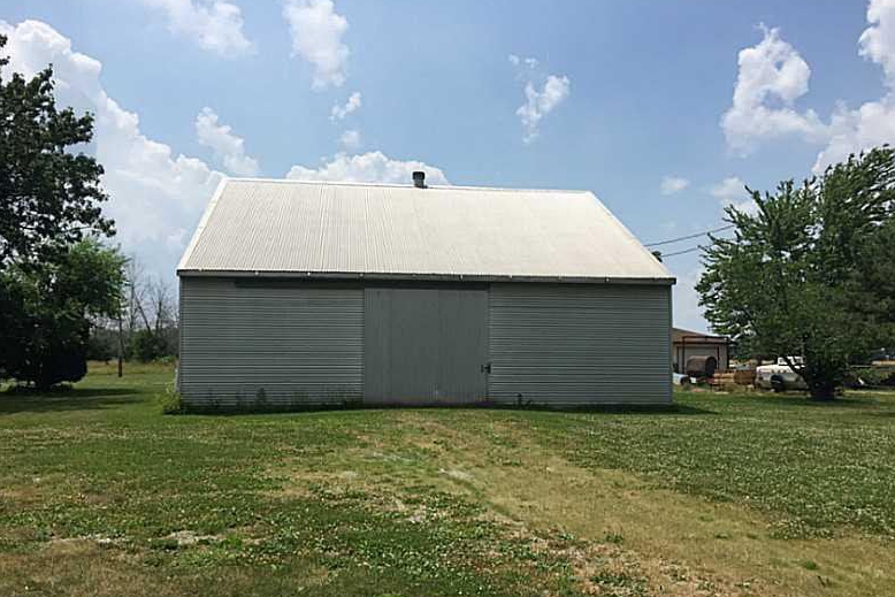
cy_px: 332
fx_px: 771
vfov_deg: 42.3
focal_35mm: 31
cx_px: 457
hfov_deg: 60.3
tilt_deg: +2.2
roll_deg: -0.8
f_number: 2.2
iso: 32
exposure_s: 1/3300
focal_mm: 4.15
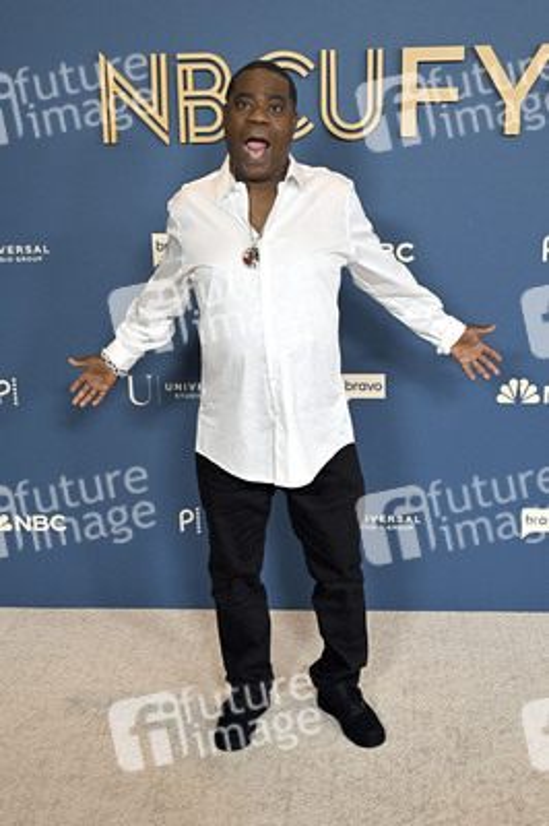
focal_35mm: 39
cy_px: 413
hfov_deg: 34.2
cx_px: 274
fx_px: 894
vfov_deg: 49.6
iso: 2000
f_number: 5.6
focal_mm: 39
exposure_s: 1/320
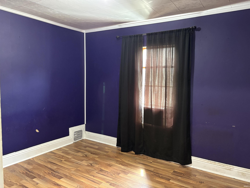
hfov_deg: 67.3
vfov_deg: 53.1
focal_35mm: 26
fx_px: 188
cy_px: 94
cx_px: 125
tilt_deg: -4.5
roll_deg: -0.6
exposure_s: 1/30
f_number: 1.6
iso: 640
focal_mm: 5.96
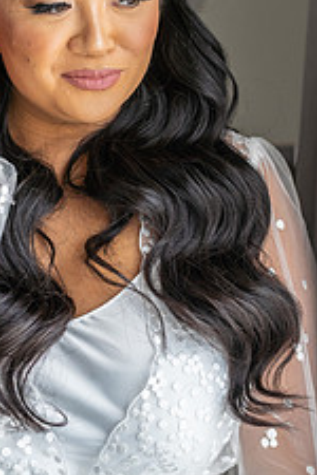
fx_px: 1453
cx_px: 66
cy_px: 182
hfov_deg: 12.4
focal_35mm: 110
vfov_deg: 18.6
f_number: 2.8
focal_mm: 55
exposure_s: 1/160
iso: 400
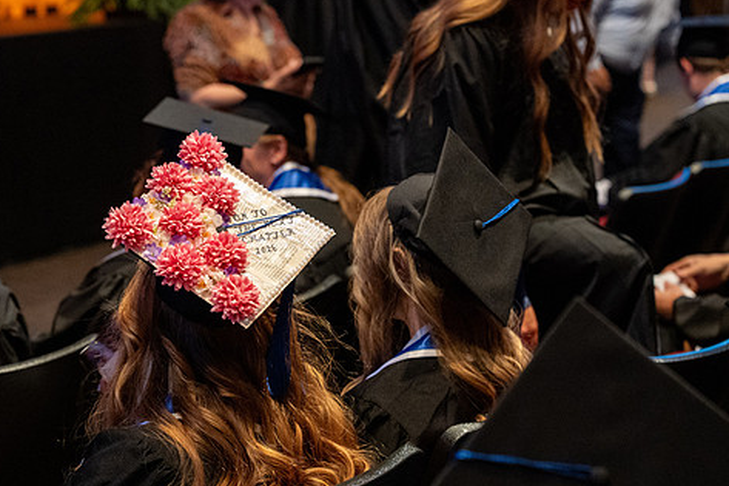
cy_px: 235
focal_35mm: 94
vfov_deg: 14.5
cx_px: 302
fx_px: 1903
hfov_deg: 21.7
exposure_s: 1/125
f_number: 3.5
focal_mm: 70
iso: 6400
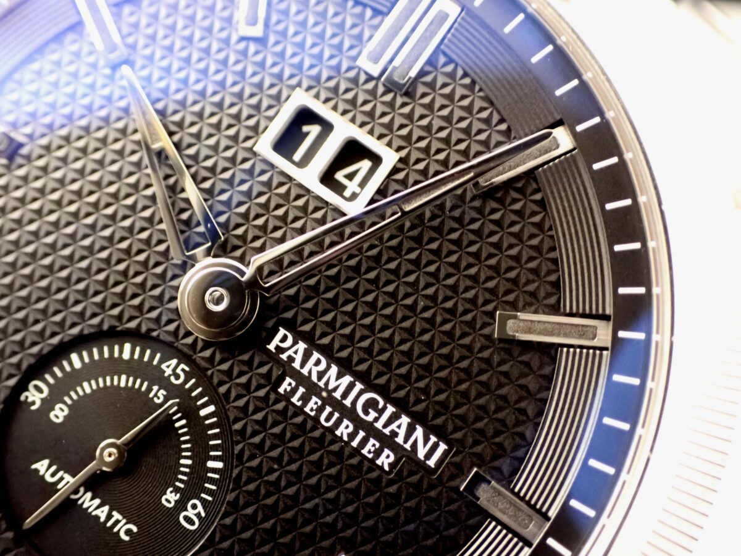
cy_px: 278
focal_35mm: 47
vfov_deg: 30.9
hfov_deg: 40.4
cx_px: 370
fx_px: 1006
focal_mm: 8.4
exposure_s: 1/25
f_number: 3.1
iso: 1600
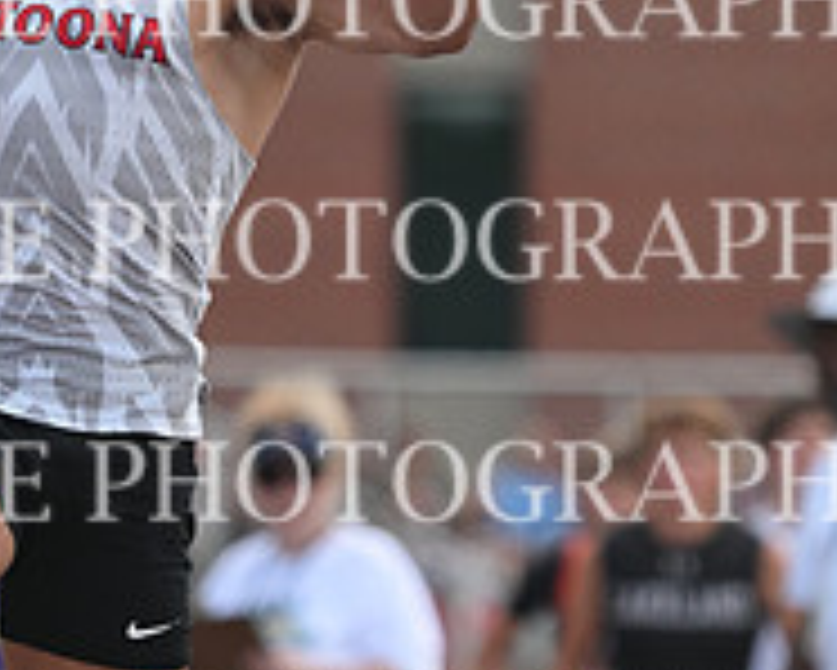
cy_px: 603
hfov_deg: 1.8
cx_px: 56
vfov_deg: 1.4
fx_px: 26892
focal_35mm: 1085
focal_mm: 370
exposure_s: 1/4000
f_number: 6
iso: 1600
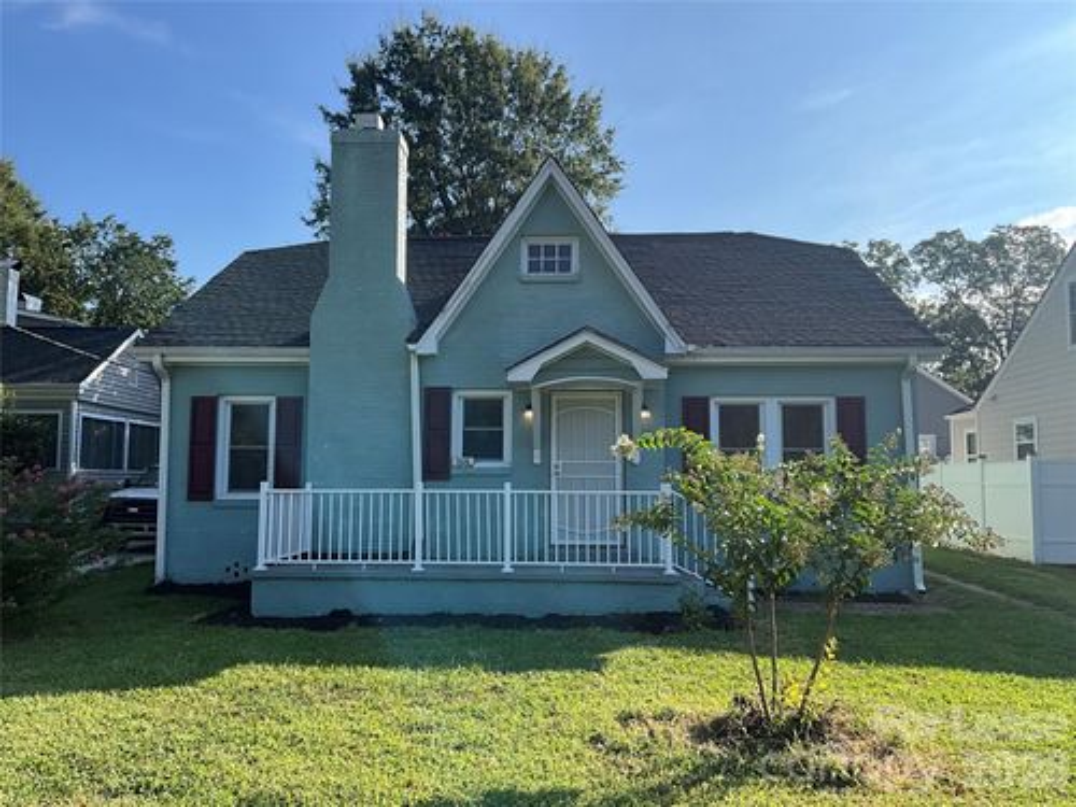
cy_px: 404
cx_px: 538
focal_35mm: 29
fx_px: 901
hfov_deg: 61.7
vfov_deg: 48.2
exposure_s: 1/1221
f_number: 1.8
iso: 25
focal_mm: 3
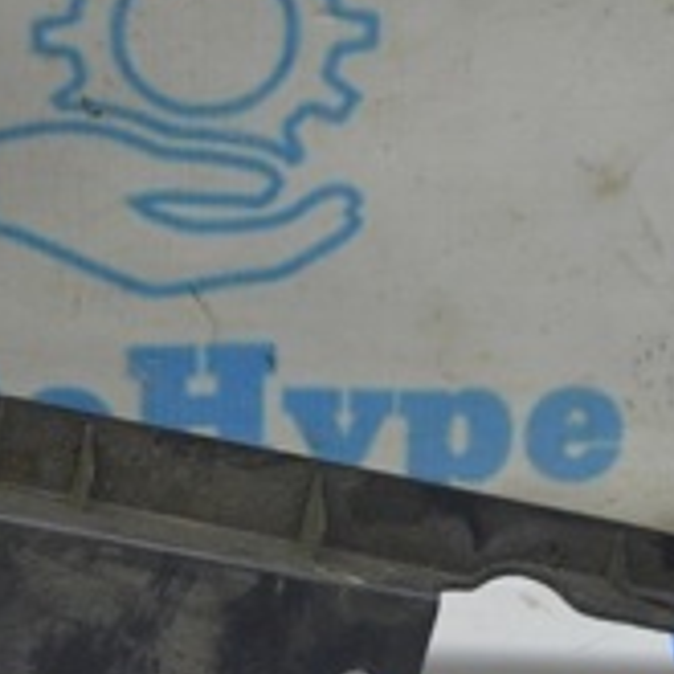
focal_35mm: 148
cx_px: -16
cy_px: 484
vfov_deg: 11.8
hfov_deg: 11.7
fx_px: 3260
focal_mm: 30
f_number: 5.6
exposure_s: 1/40
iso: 400
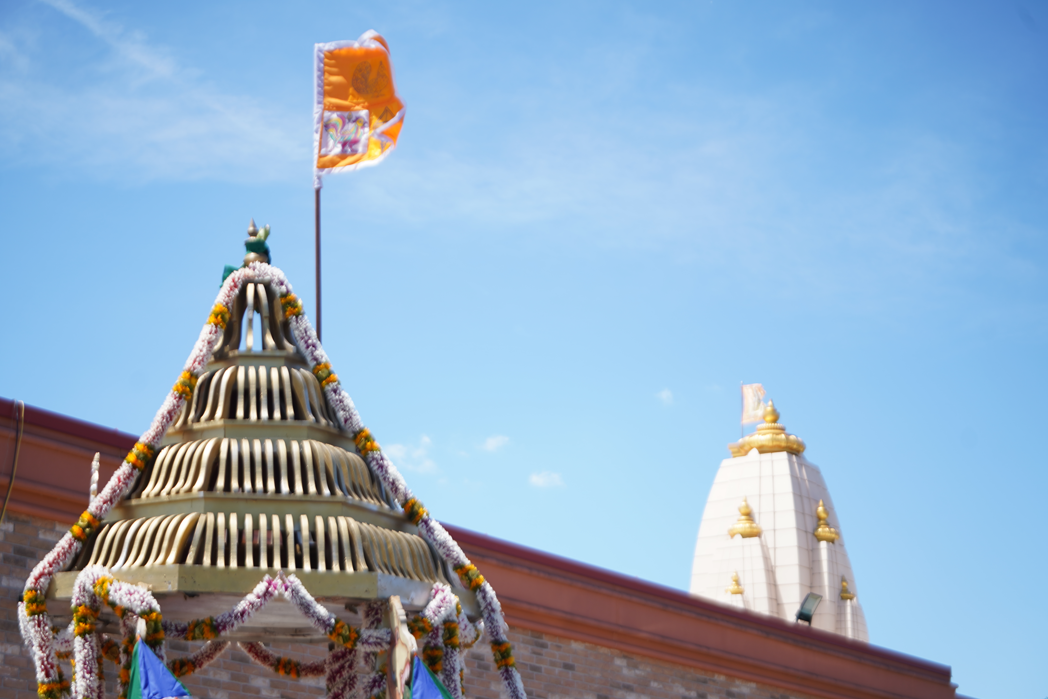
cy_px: 350
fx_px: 2067
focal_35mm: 71
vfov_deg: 19.2
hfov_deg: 28.5
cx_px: 522
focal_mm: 70
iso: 100
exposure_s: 1/500
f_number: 4
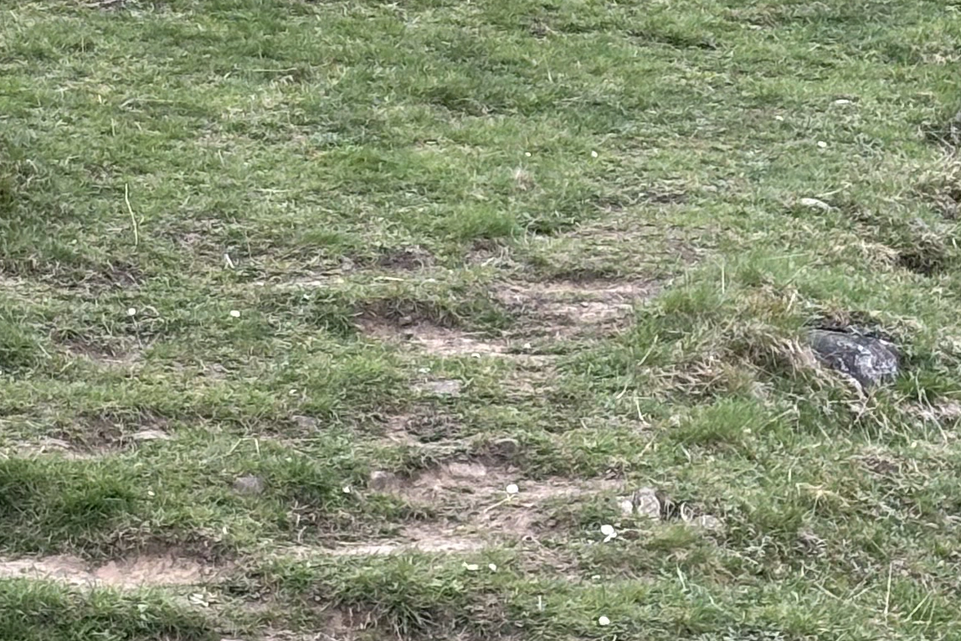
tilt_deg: +8.2
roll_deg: +0.1
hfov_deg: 10.8
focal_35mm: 190
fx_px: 5071
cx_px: 160
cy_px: -238
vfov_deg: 7.1
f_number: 1.6
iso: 32
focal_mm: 5.96
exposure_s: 1/231
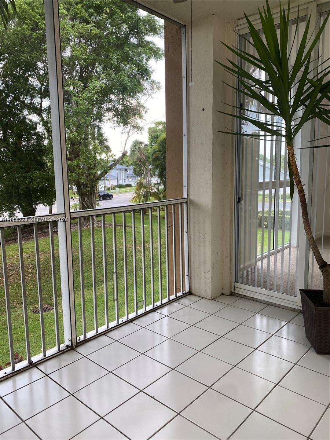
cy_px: 220
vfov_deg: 67.3
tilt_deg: -7.4
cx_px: 165
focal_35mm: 26
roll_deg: +0.3
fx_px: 330
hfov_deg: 53.1
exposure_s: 1/120
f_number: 1.8
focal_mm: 4.25
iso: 64
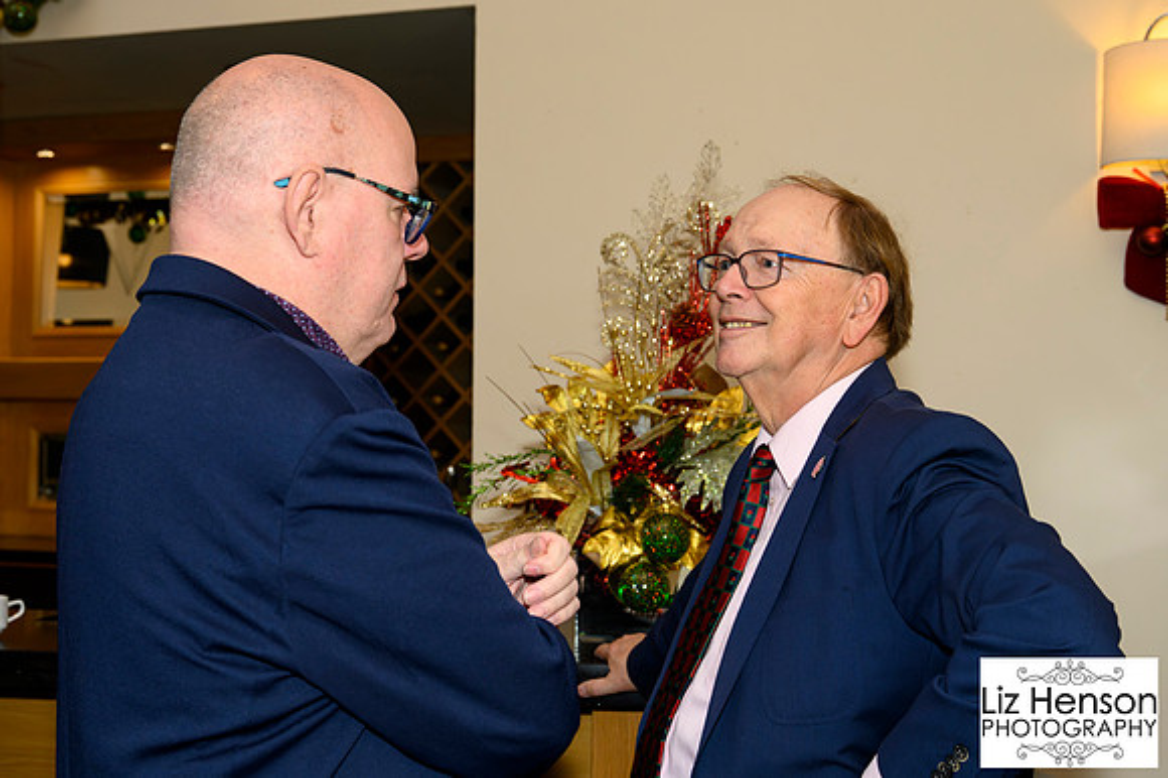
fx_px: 1835
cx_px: 523
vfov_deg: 23.9
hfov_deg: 35.3
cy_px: 348
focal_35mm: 57
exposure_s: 1/160
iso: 1250
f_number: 5.6
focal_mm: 51
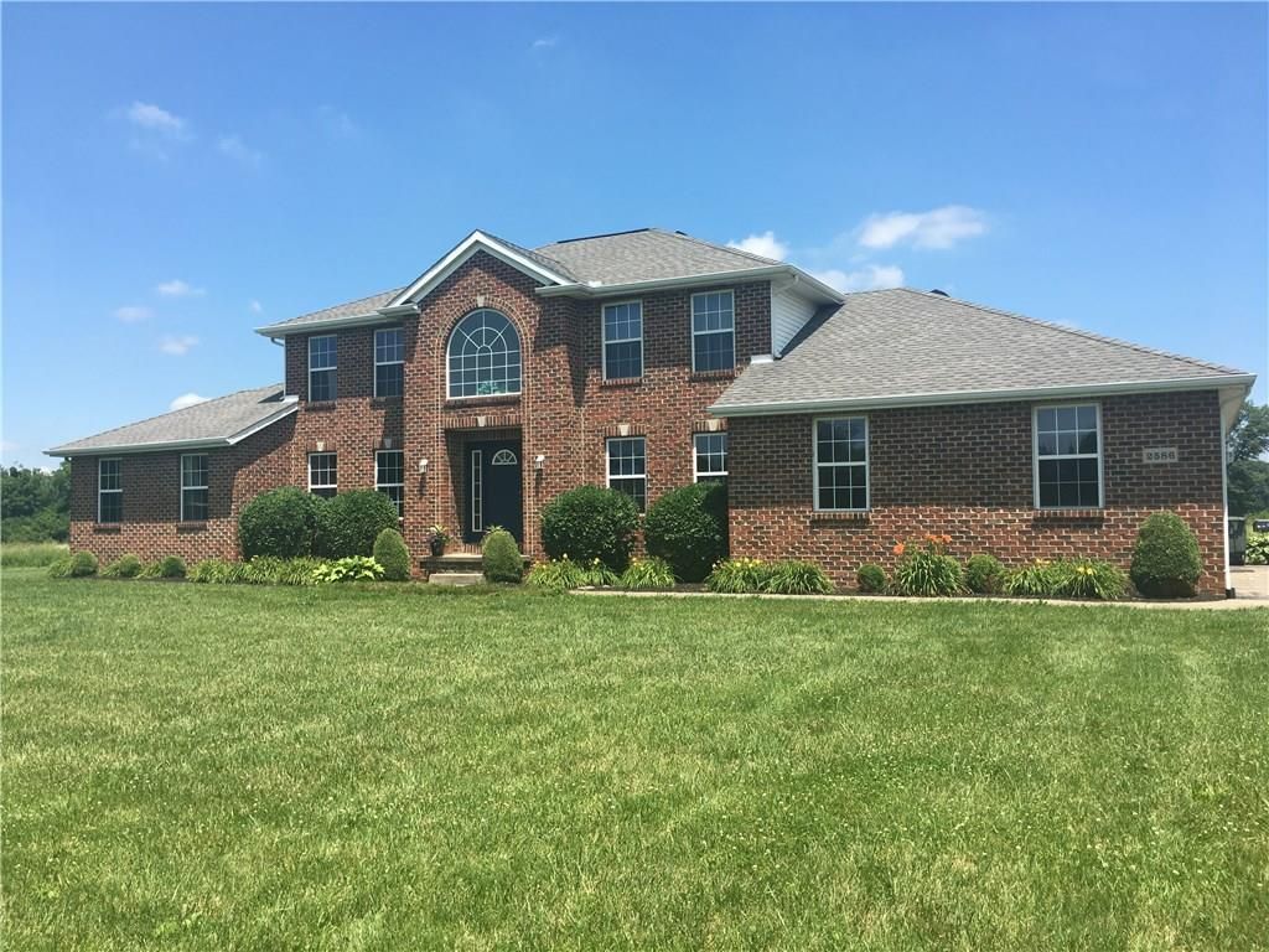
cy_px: 476
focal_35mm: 29
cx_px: 634
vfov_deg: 48.2
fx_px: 1063
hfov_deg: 61.7
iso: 25
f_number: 2.2
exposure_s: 1/1054
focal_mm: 4.15
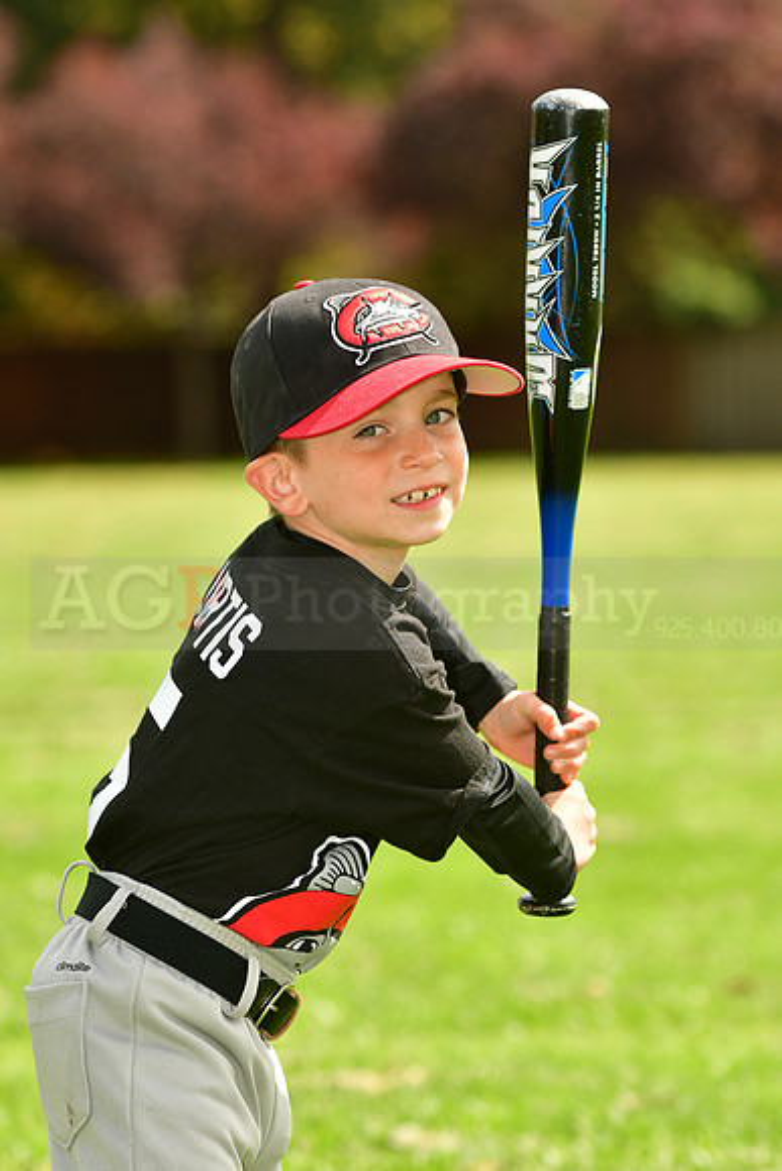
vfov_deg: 8.9
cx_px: 391
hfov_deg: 5.9
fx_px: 7571
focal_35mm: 232
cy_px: 586
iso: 200
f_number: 5
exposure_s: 1/640
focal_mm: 155
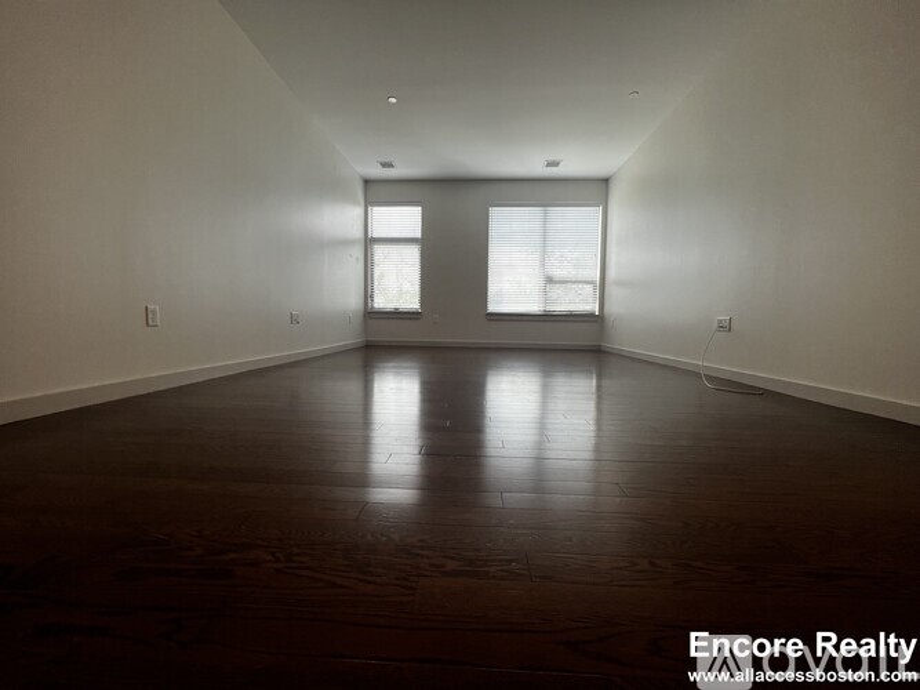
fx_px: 345
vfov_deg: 89.9
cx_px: 460
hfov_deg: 106.2
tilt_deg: -3.7
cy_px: 345
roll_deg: -1.1
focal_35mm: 13
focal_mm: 1.57
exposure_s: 1/120
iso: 40
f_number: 1.8
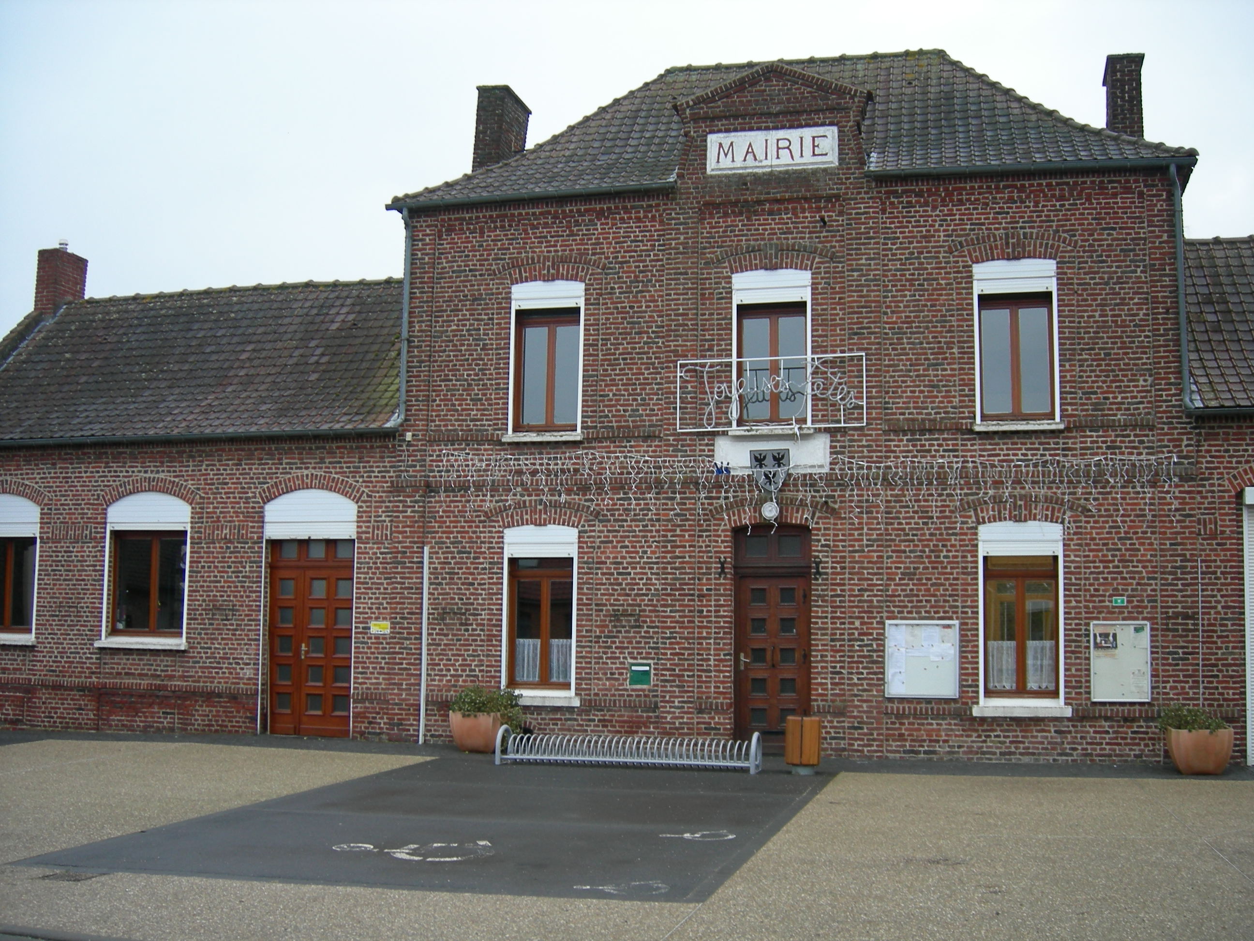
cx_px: 627
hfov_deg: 51.4
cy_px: 470
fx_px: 1304
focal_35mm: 36
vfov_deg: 39.7
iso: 64
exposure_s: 1/50.5
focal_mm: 7.5
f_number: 2.7
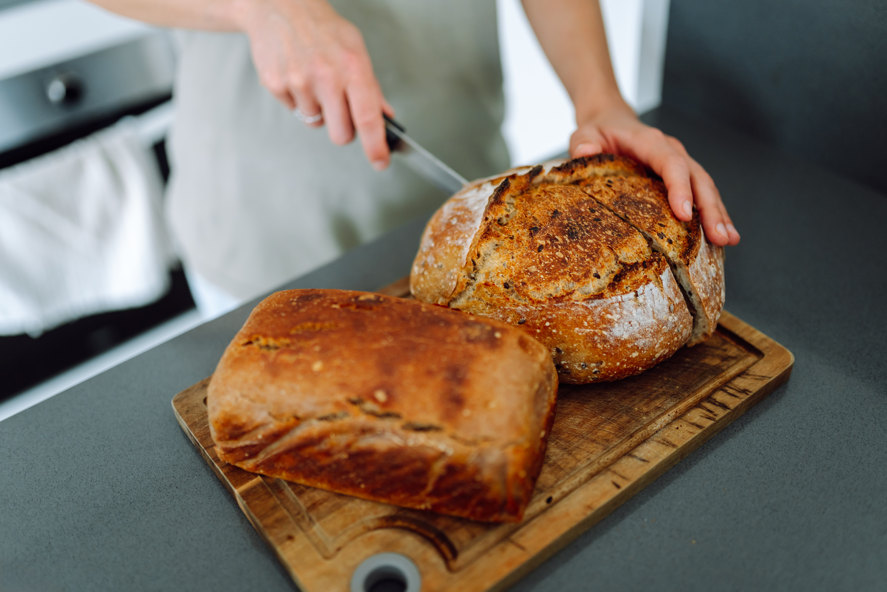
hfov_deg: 54.4
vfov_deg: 37.9
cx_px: 444
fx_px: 862
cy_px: 296
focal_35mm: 35
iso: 500
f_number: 1.4
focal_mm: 35
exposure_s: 1/400
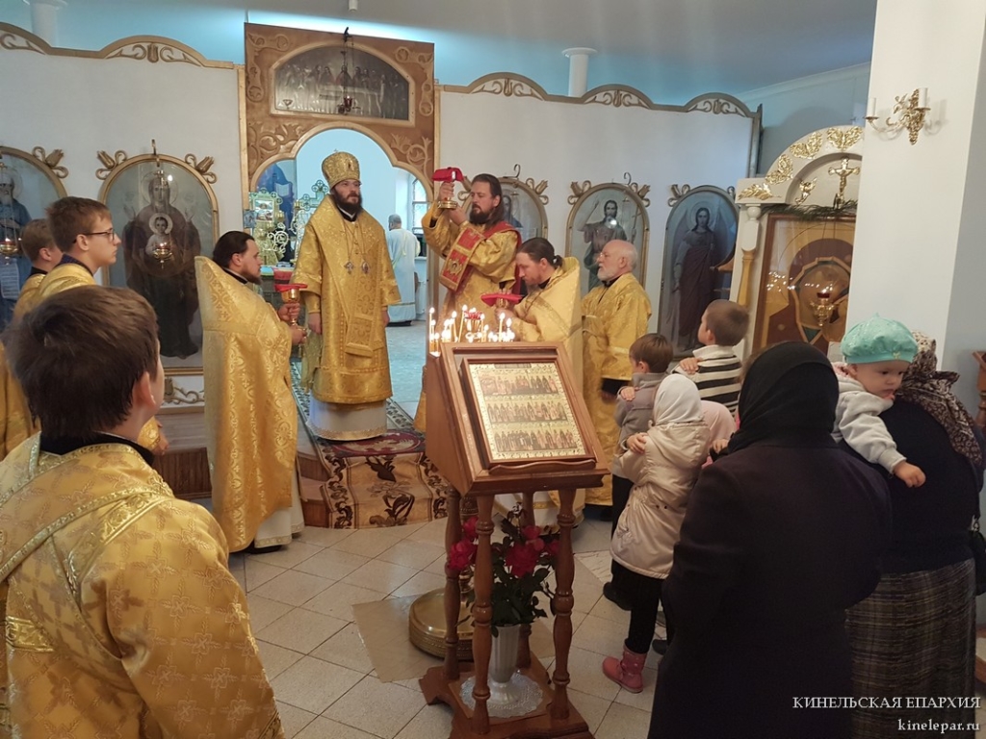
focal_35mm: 26
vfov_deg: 53.1
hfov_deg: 67.3
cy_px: 370
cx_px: 493
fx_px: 741
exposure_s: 1/25
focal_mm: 4.2
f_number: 1.7
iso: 160
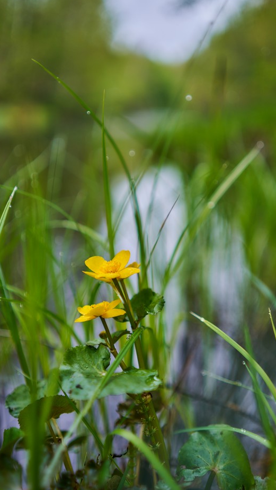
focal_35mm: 38
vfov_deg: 52.8
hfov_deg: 31.2
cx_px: 141
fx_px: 494
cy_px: 251
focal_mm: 35
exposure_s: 1/640
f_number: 2
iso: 100
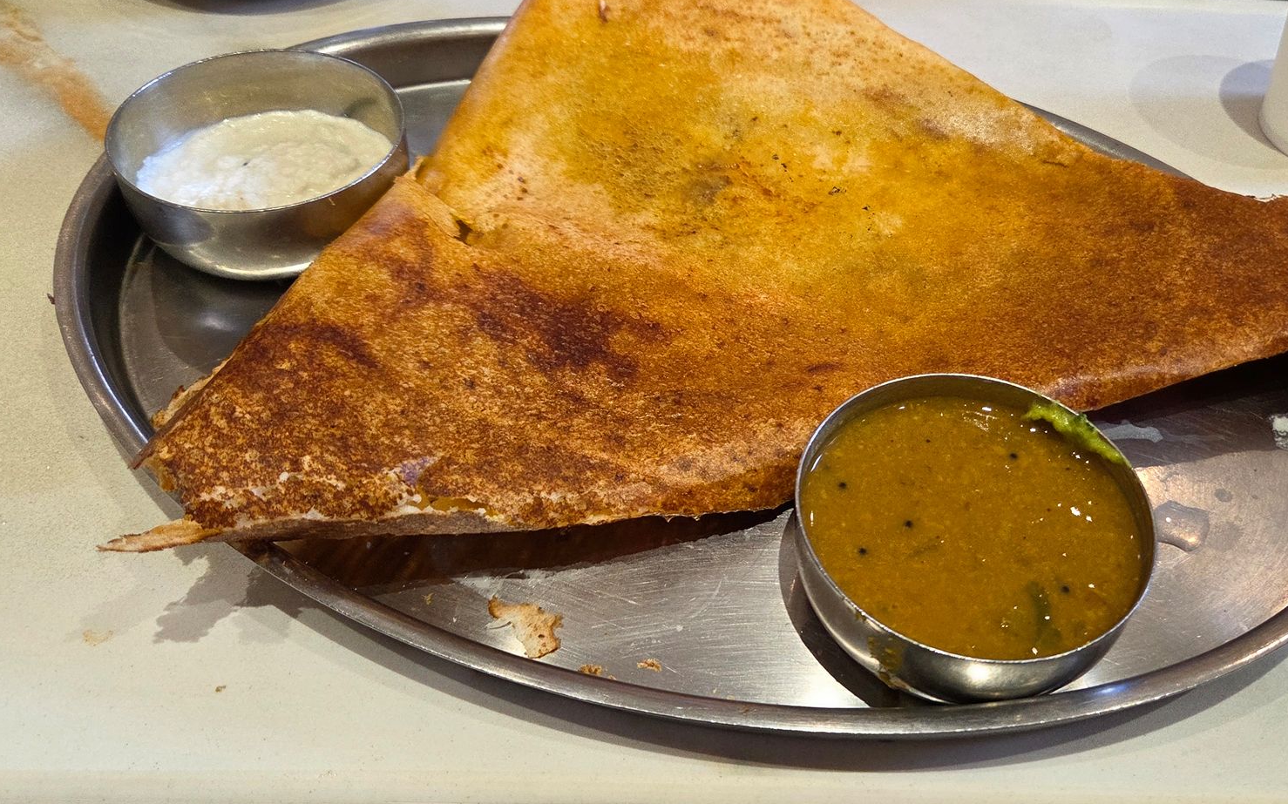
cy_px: 342
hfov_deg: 57.7
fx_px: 1158
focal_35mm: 33
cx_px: 769
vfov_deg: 38.2
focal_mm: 5.4
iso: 160
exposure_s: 1/100
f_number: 1.8
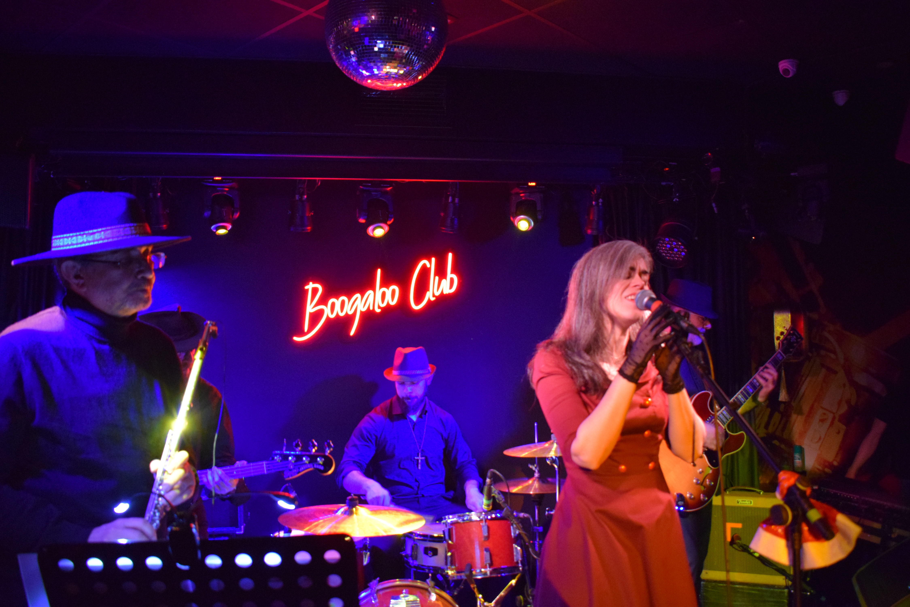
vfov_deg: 43.6
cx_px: 455
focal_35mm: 30
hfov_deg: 61.9
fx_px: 758
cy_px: 304
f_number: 3.8
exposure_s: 1/30
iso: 3200
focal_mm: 20
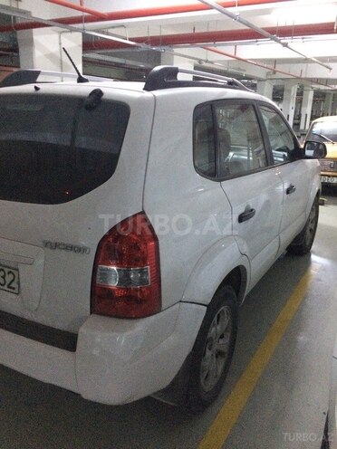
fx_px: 376
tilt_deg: -16.3
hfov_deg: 48.2
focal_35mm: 29
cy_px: 224
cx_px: 168
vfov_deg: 61.7
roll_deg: -0.1
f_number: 2.2
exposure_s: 1/17
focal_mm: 4.15
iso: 640
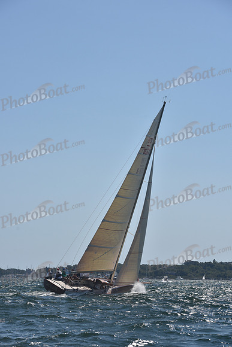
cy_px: 174
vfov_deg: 20.4
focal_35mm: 100
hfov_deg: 13.7
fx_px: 966
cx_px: 116
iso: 250
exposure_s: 1/1000
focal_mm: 100
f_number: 8
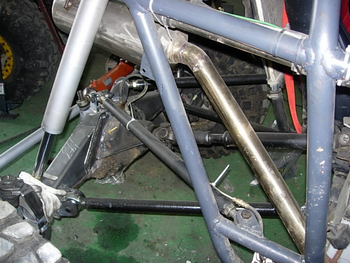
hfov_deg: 49.0
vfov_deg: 37.7
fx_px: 384
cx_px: 175
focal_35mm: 38
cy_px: 132
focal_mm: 7.8
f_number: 2.8
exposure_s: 1/64
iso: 79
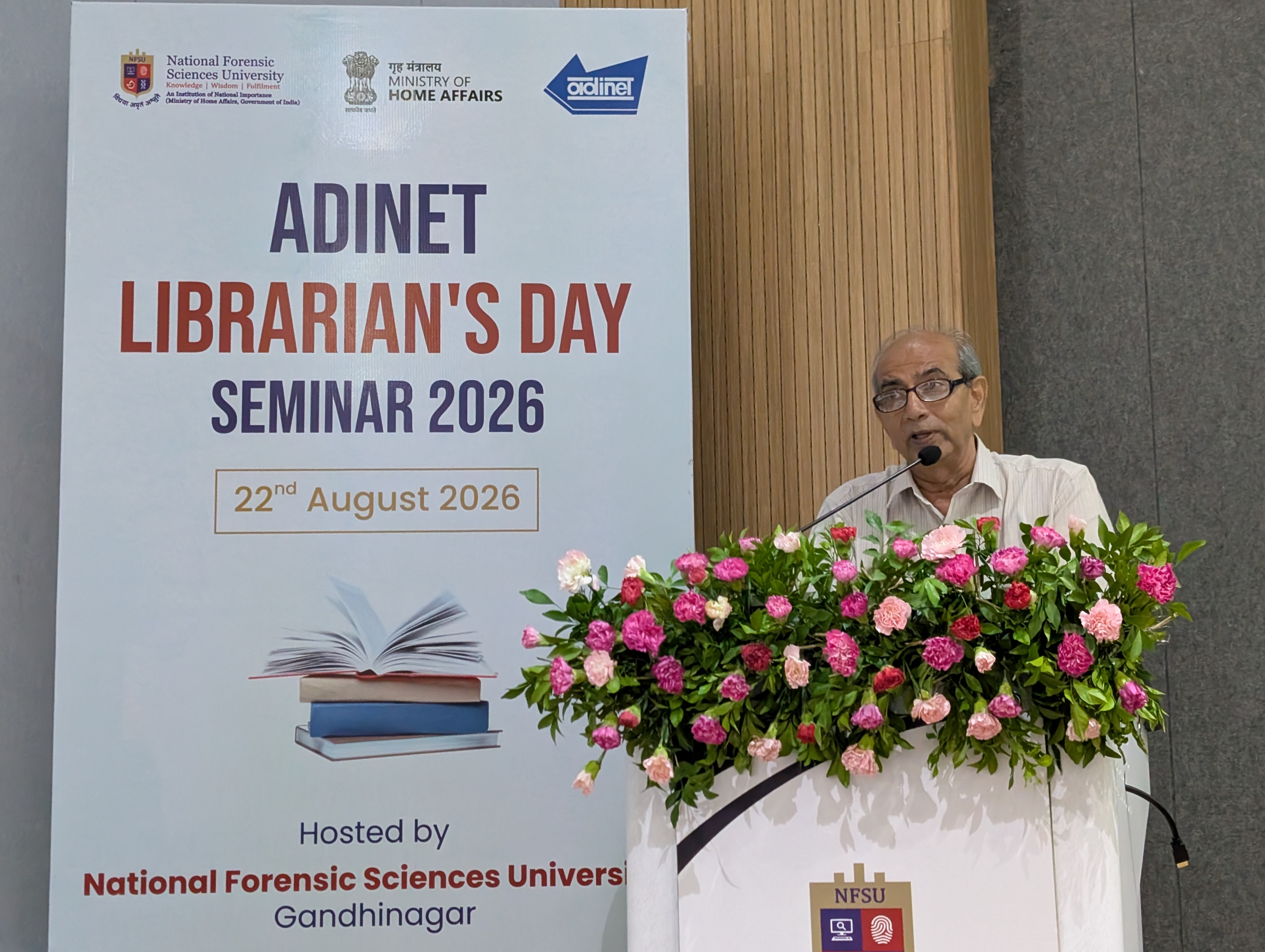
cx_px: 632
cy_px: 476
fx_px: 1793
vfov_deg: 29.7
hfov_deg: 38.9
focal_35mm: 49
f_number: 1.68
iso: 1264
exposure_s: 1/100
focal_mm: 6.9
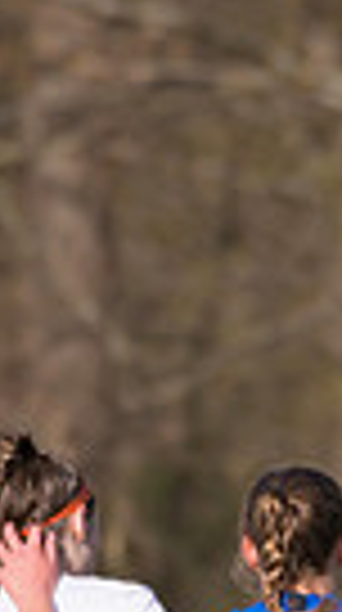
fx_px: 28306
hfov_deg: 0.7
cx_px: 284
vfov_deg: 1.2
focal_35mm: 1747
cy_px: 808
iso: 250
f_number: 5.6
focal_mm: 390
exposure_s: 1/1600
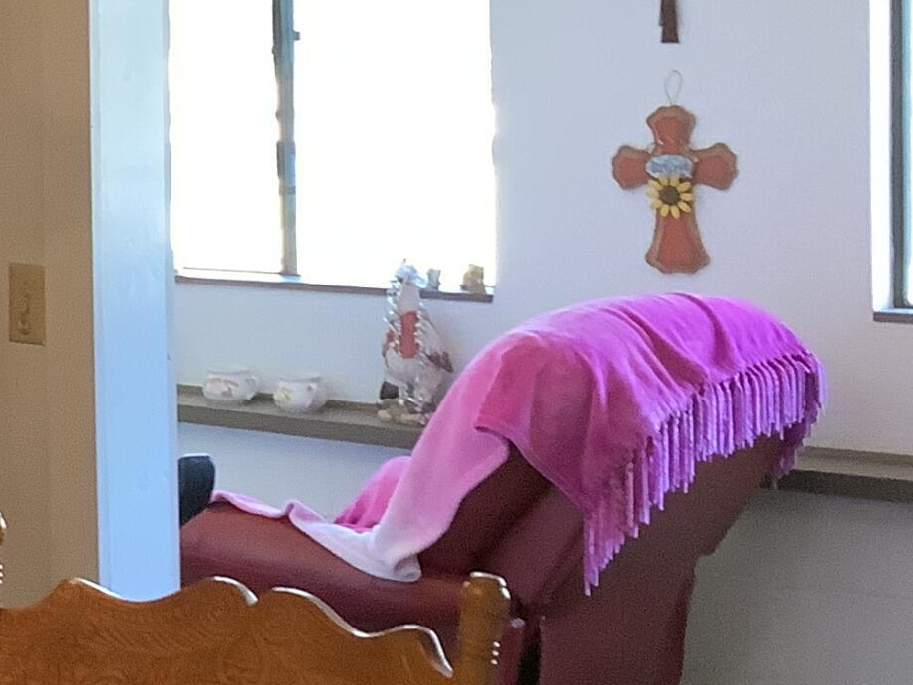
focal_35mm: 101
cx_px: -503
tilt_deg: -4.1
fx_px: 2664
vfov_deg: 14.6
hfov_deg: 17.3
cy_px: 152
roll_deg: +2.0
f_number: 2.4
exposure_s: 1/50
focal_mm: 3.3
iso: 320
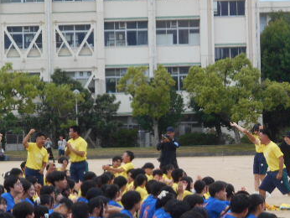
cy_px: 138
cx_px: 27
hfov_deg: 12.3
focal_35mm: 159
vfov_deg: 9.3
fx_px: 1333
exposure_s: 1/250
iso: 125
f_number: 6.3
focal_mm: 15.4
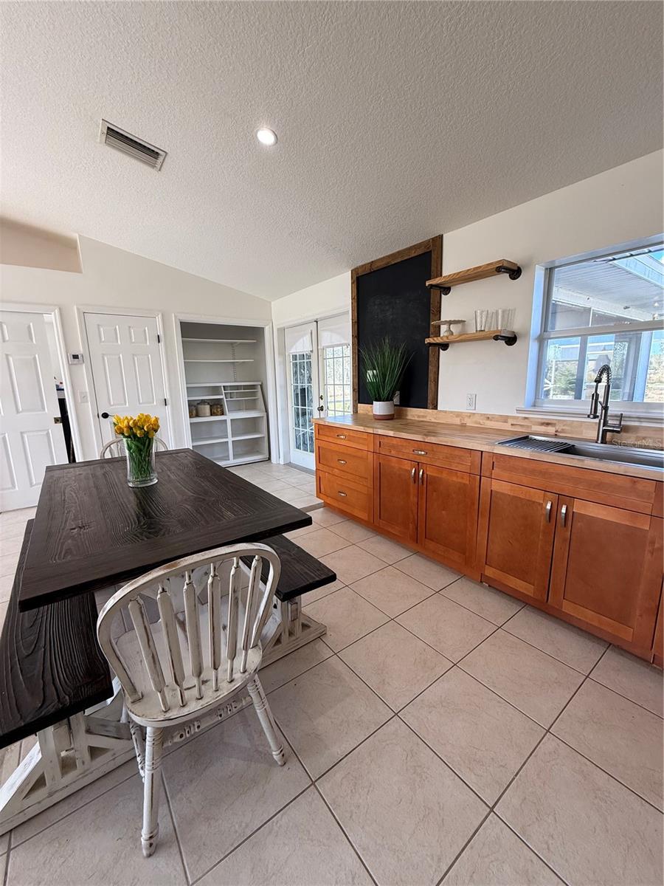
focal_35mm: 14
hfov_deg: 85.7
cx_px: 332
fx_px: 358
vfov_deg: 102.1
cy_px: 443
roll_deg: +1.0
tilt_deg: -10.3
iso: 125
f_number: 2.2
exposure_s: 1/120
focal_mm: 2.22
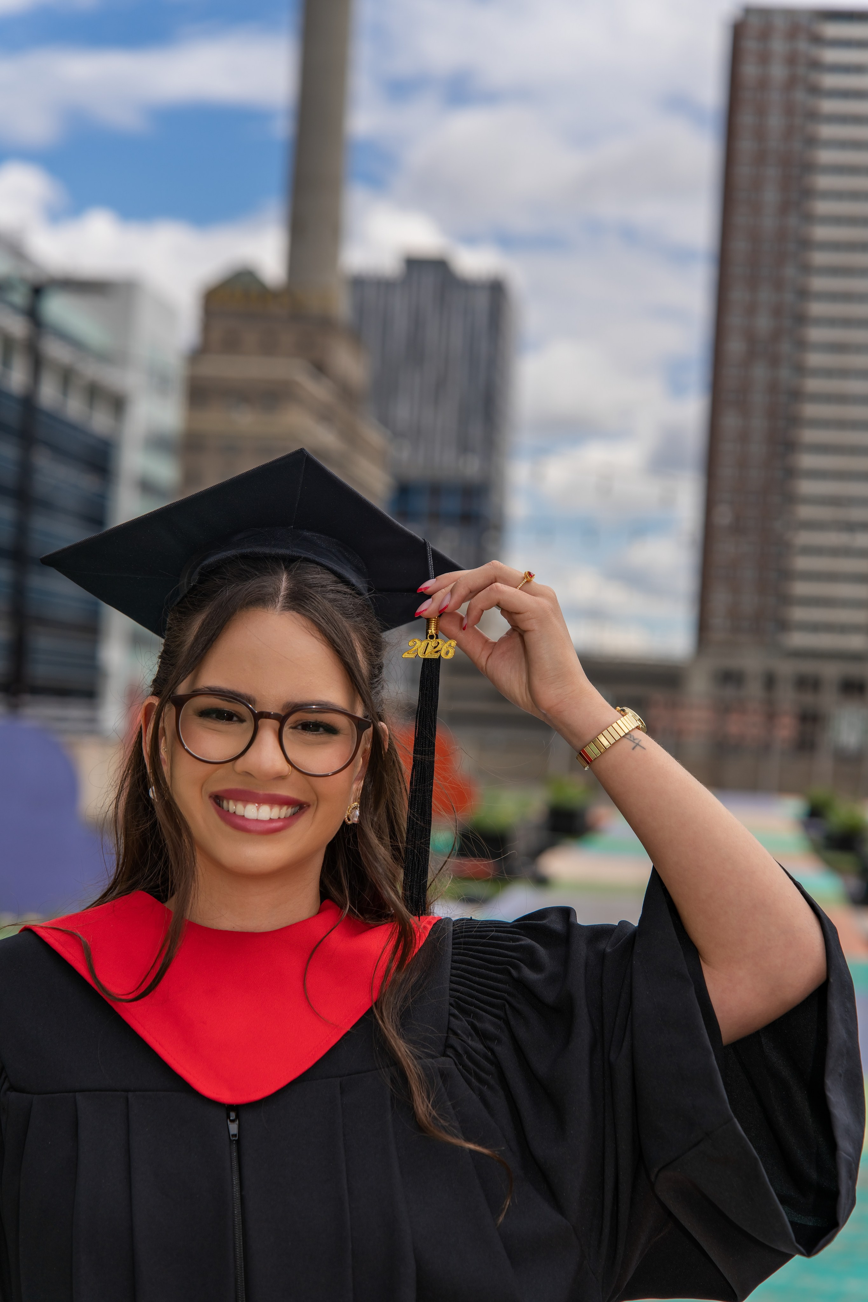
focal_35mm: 75
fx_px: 2712
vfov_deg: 27.0
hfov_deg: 18.2
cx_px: 434
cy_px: 651
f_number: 4.5
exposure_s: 1/1000
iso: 100
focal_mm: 75
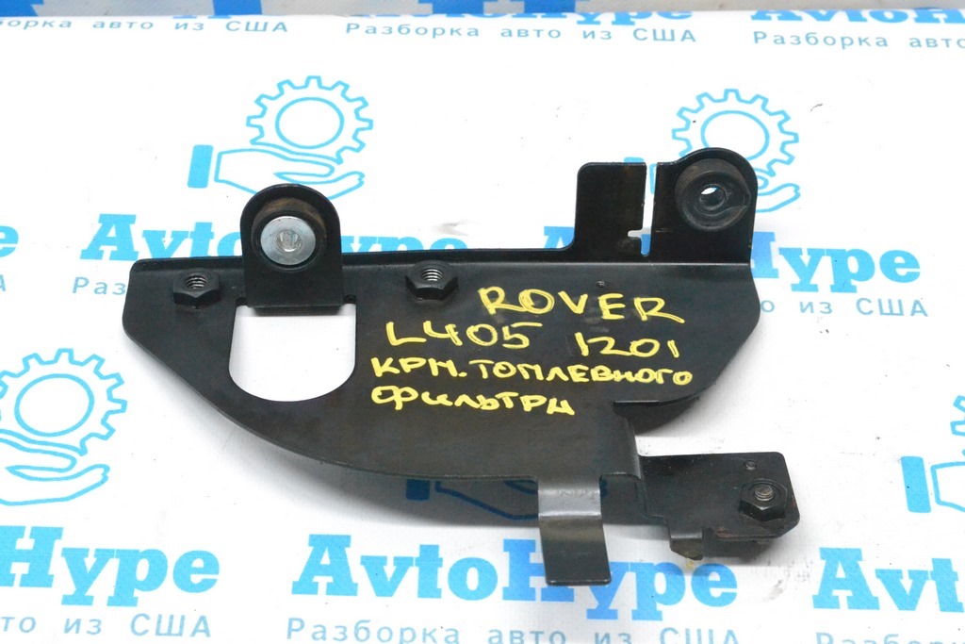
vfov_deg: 19.7
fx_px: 1850
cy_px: 322
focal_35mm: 69
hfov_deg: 29.2
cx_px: 482
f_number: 9
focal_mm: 46
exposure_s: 1/160
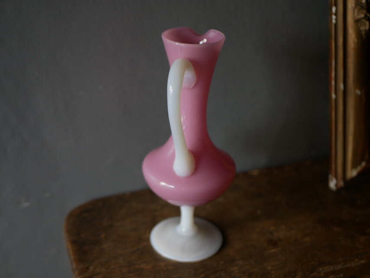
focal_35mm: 50
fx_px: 535
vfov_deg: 29.1
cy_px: 139
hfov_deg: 38.2
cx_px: 185
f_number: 2.2
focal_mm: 25
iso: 200
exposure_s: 1/160
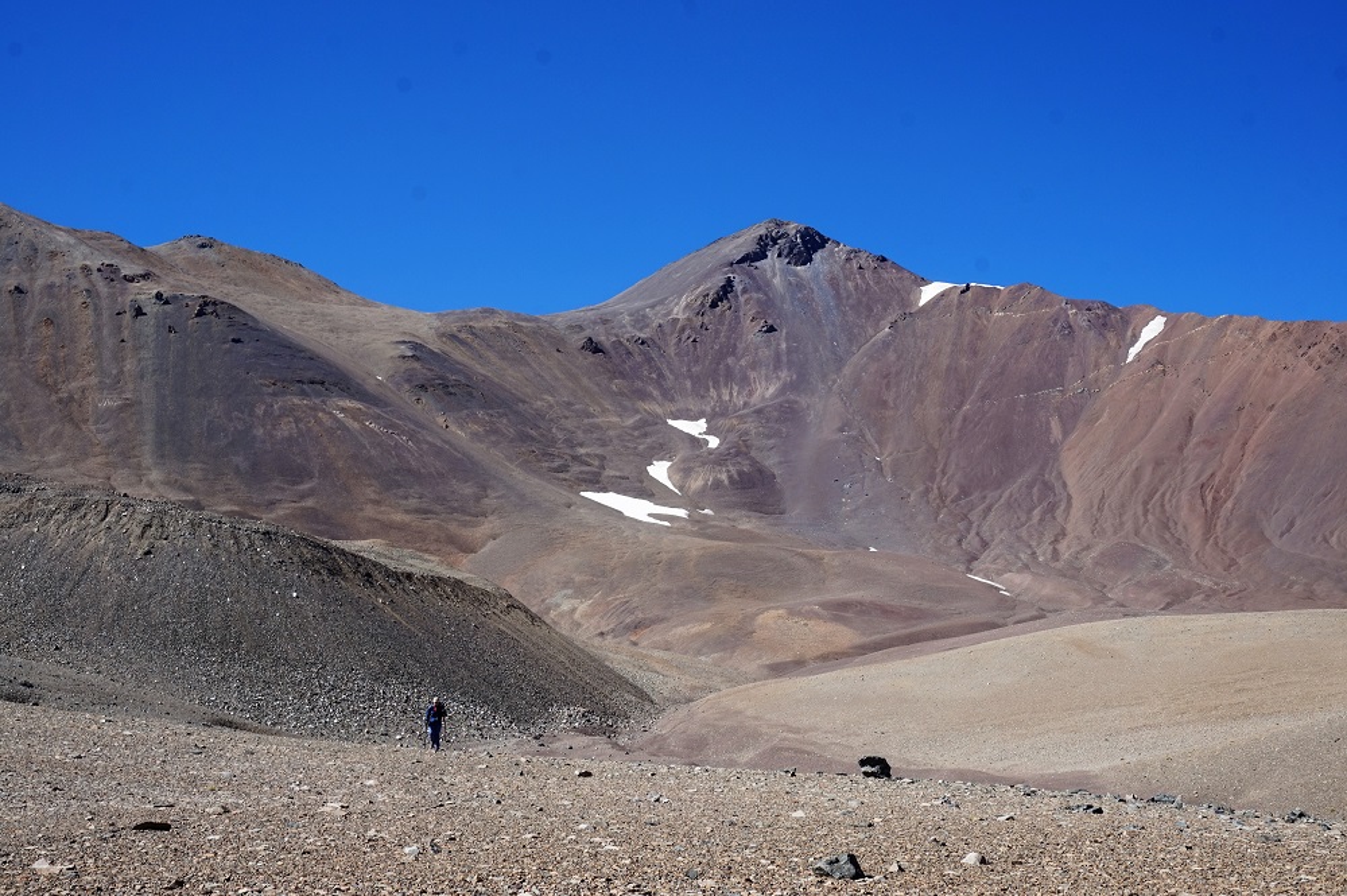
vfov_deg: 28.9
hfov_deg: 42.4
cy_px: 448
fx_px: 1738
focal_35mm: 46
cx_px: 674
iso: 100
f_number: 14
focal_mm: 31
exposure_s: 1/100
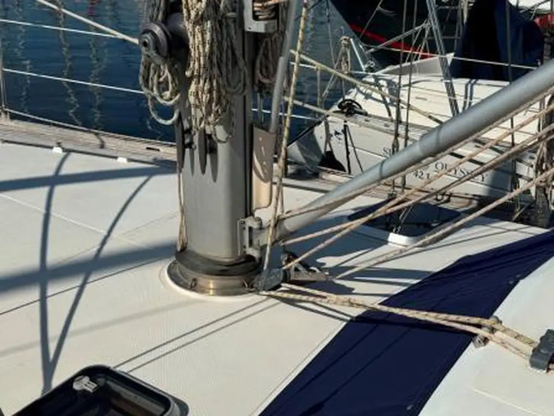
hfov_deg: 39.7
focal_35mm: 48
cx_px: 277
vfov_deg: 30.3
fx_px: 768
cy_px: 208
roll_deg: -0.9
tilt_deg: -21.5
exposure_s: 1/20000
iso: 64
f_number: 1.78
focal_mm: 6.86
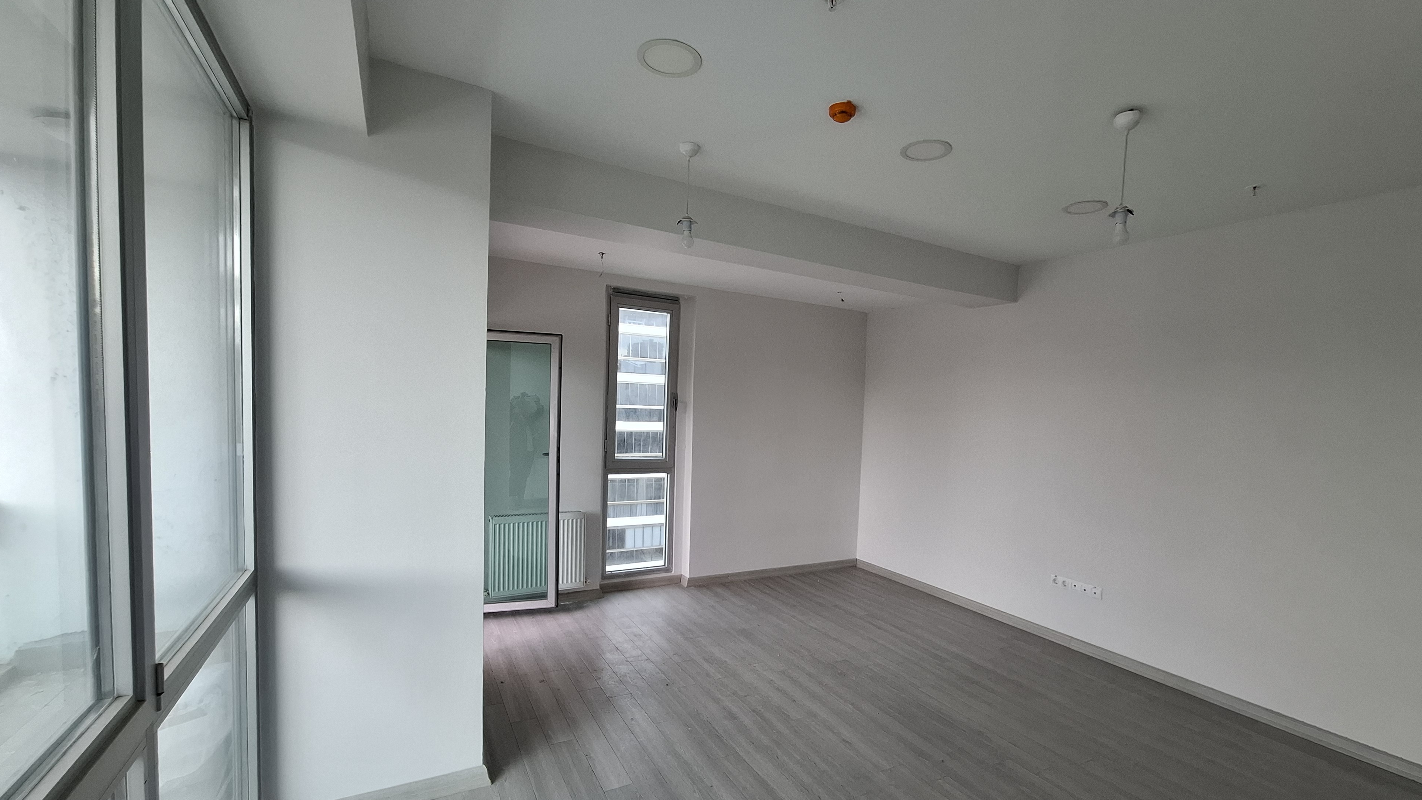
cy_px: 437
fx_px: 566
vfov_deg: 70.4
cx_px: 733
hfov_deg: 103.0
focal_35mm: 15
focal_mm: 1.74
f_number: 2.2
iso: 50
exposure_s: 1/50
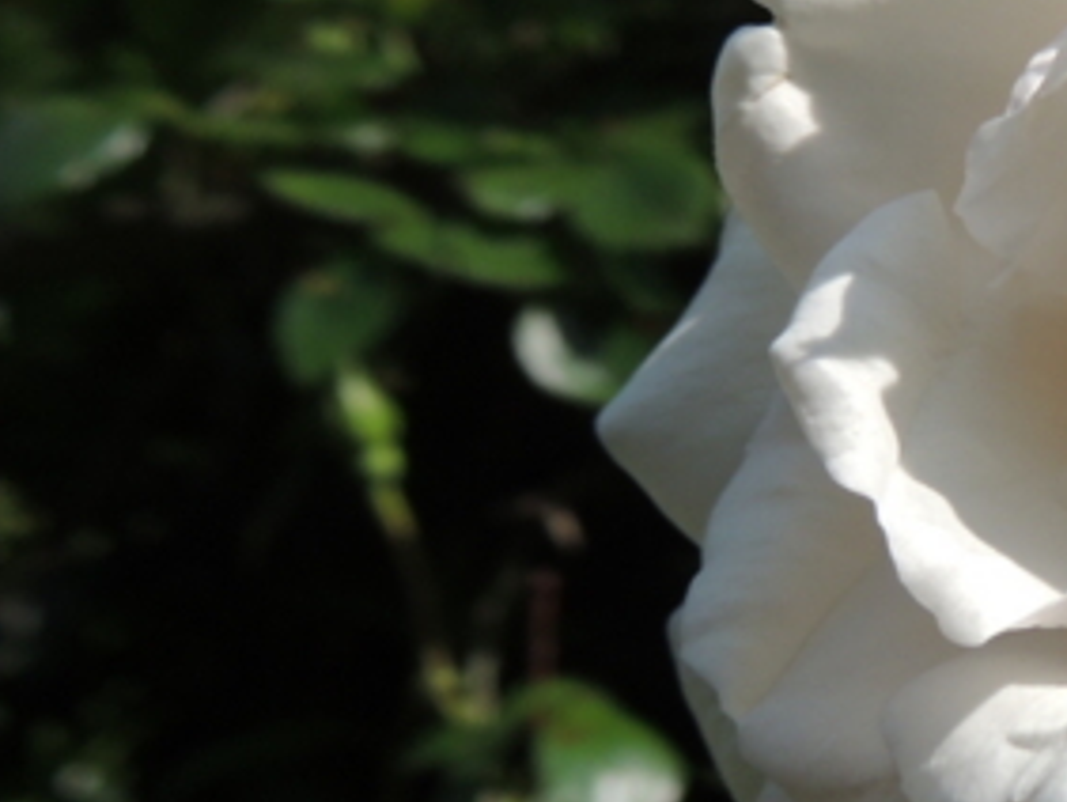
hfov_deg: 21.2
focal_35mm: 85
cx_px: 1321
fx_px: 2622
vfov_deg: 17.4
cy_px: 409
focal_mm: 5.3
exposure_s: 1/1250
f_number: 3.1
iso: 100
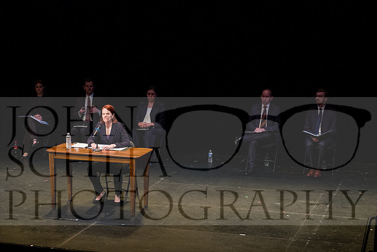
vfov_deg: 16.5
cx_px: 188
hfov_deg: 24.5
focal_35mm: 83
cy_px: 126
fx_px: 869
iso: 3200
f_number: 7.1
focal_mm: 55
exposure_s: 1/160
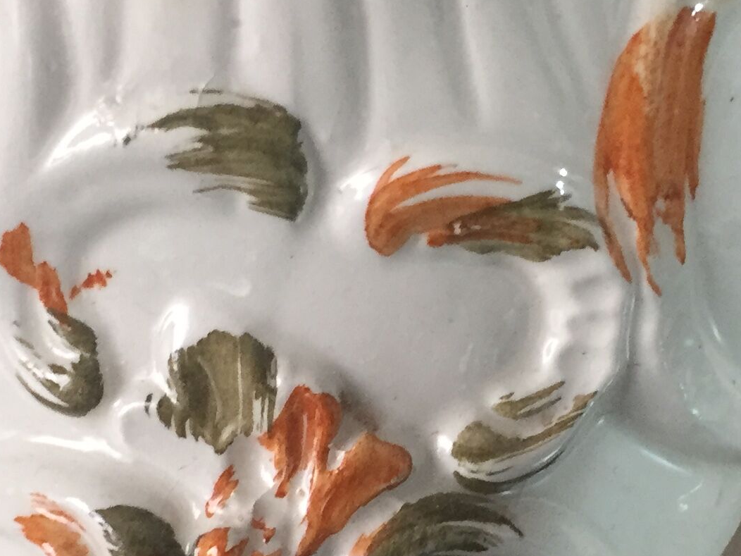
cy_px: 538
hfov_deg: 21.7
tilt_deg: -49.1
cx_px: 436
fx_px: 1927
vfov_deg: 16.1
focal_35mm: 90
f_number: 2.2
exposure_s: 1/33
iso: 160
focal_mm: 4.15
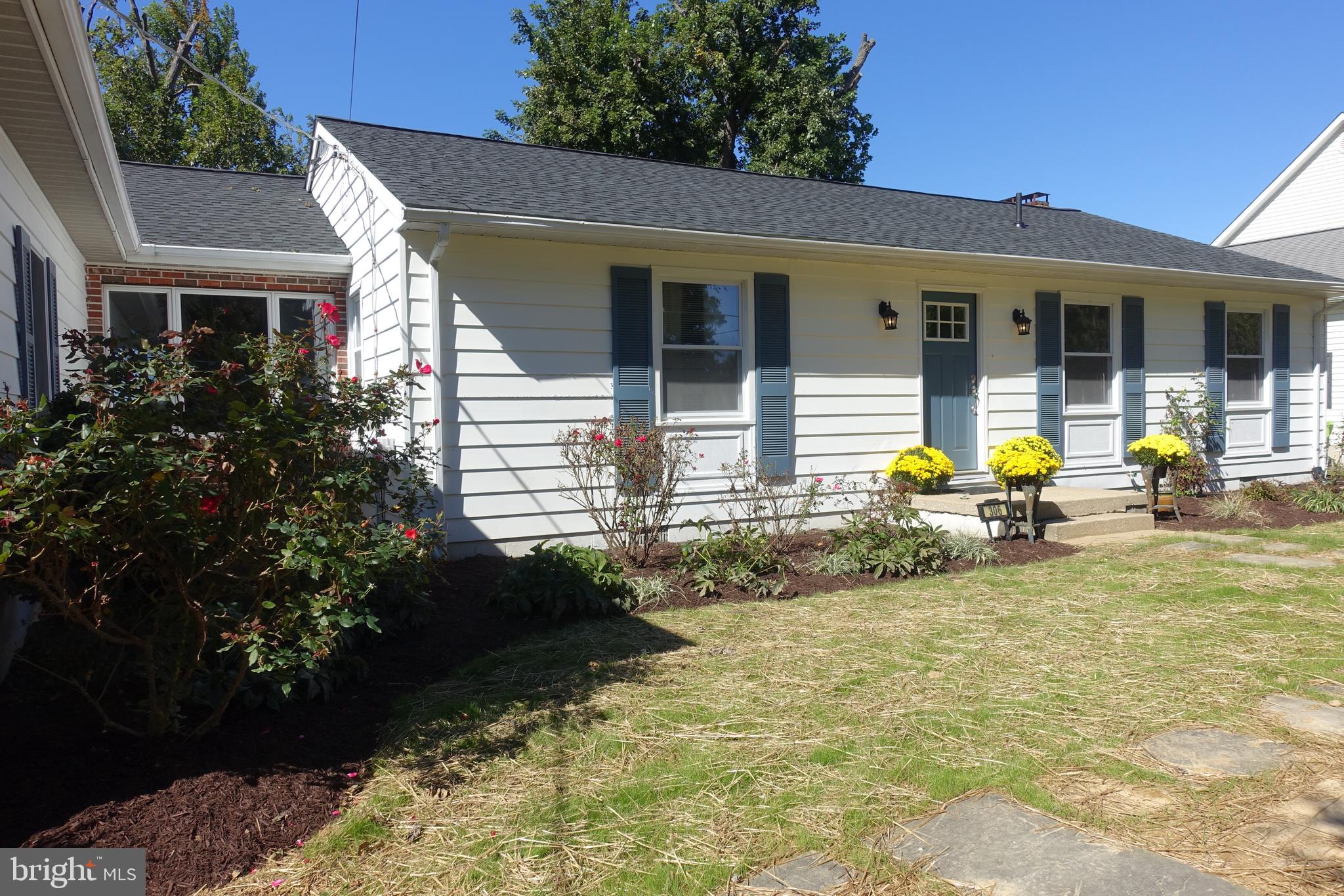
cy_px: 448
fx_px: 896
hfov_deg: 73.7
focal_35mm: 24
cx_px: 672
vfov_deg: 53.1
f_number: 5.6
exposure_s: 1/500
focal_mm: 8.8
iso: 125
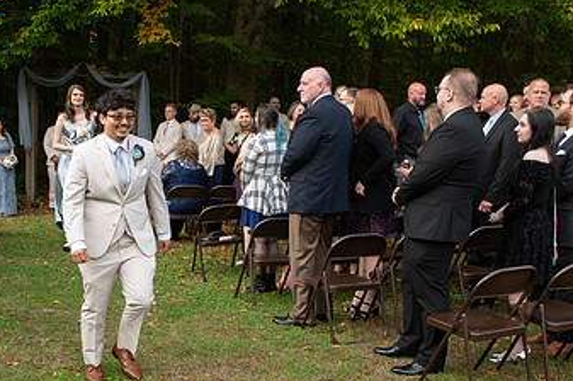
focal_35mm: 48
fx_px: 763
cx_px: 181
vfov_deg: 28.0
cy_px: 217
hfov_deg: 40.5
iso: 400
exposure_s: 1/200
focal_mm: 24
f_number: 6.3
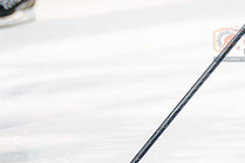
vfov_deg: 1.6
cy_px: 65
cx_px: 221
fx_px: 5766
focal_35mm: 848
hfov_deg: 2.4
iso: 1250
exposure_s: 1/3200
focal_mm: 247
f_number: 3.2
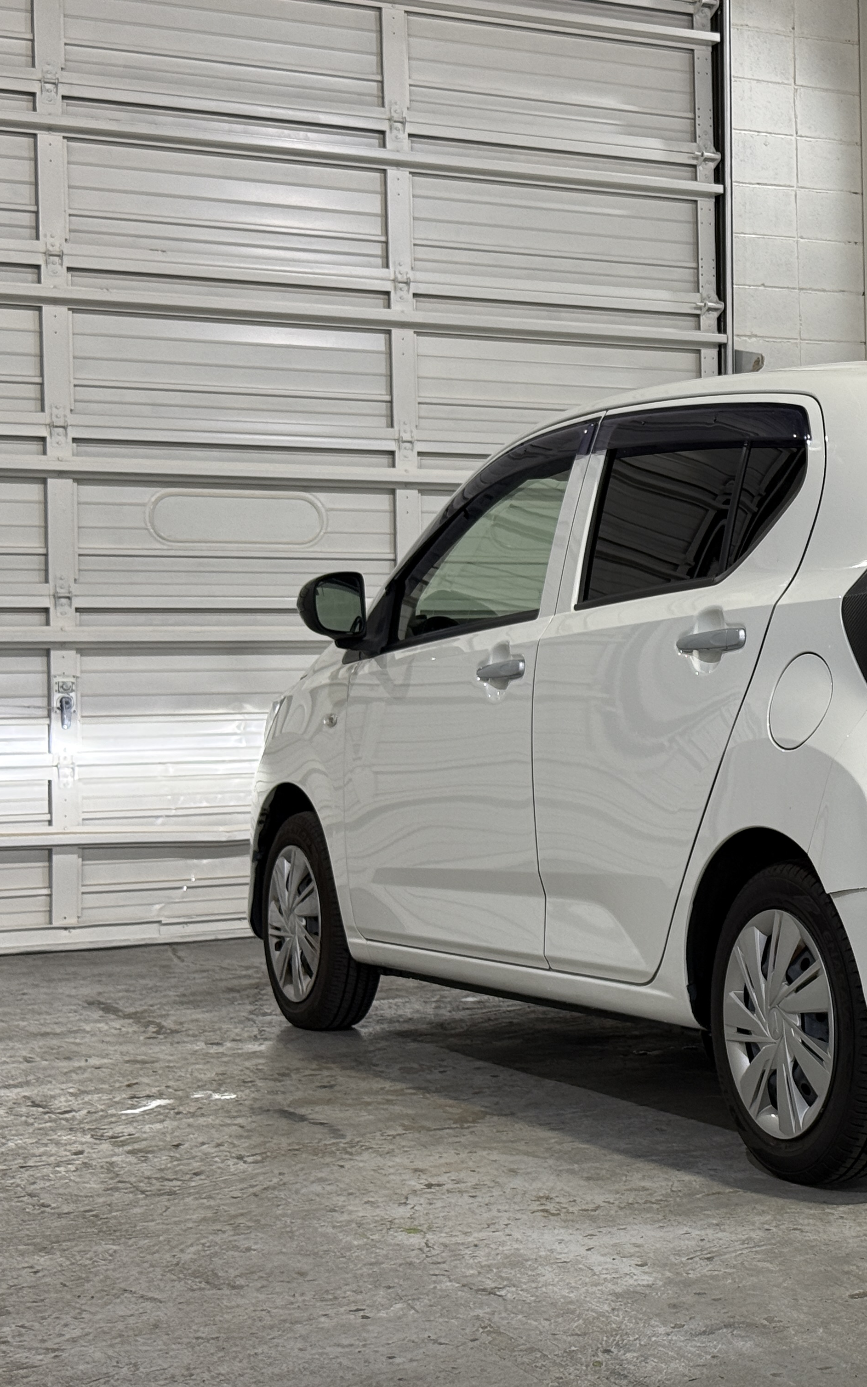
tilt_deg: -0.1
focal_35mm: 68
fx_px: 2570
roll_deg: +0.4
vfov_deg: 30.2
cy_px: 693
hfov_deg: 18.5
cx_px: 917
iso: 64
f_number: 1.78
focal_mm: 6.76
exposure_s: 1/60
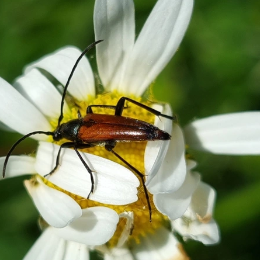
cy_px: 128
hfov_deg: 49.4
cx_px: 101
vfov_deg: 49.7
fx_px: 280
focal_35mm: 33
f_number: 1.8
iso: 50
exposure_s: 1/3333
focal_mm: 5.4
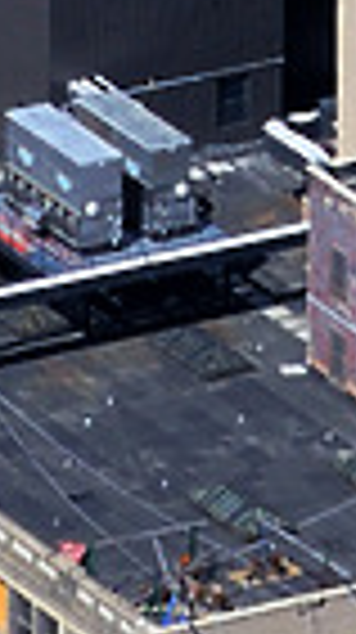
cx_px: 892
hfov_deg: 1.1
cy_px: -1070
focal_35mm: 1100
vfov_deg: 2.0
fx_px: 18515
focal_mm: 110
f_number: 9
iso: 200
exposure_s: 1/500
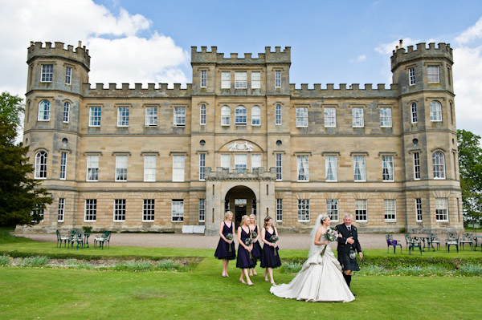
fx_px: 428
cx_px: 241
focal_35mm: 32
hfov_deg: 58.8
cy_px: 160
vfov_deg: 41.0
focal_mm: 32
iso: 400
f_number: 5.6
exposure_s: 1/1000
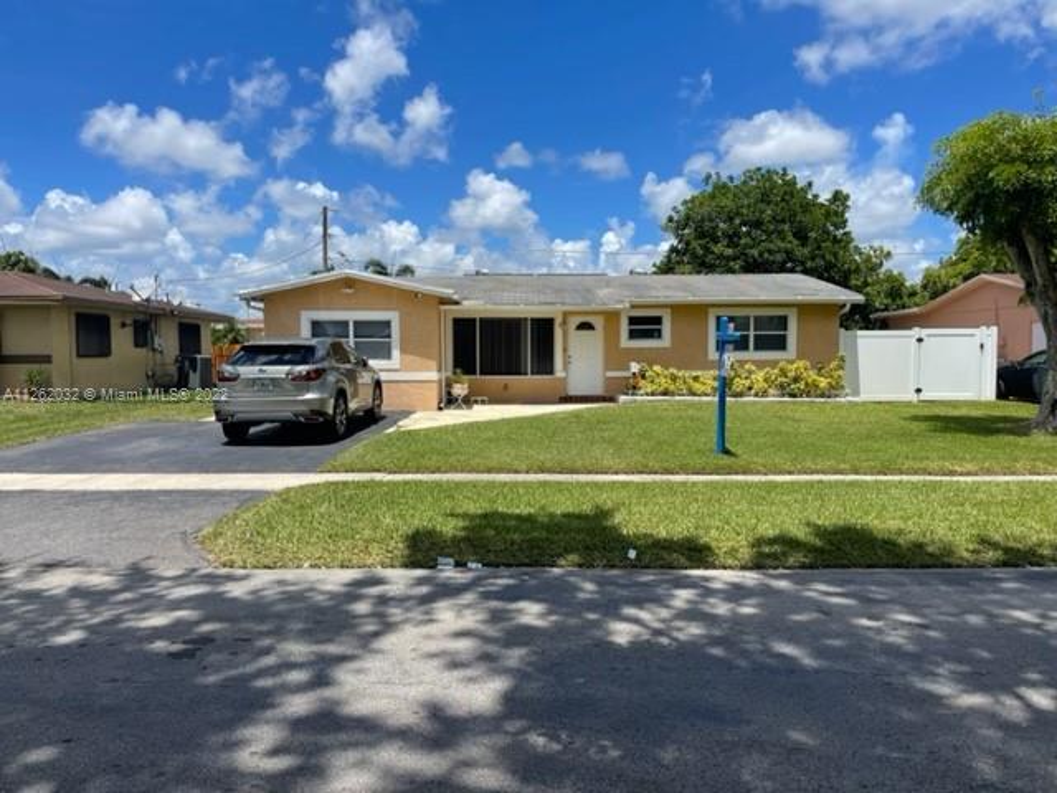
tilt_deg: -4.0
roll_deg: +0.1
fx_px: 794
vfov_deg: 53.1
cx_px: 528
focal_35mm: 26
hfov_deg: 67.3
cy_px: 396
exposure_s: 1/4717
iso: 32
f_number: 1.6
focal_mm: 5.1
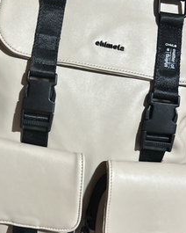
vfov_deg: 36.7
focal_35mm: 51
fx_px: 351
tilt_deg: -11.7
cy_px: 115
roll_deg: -9.6
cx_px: 55
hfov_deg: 29.4
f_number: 1.5
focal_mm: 5.7
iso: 400
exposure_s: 1/50
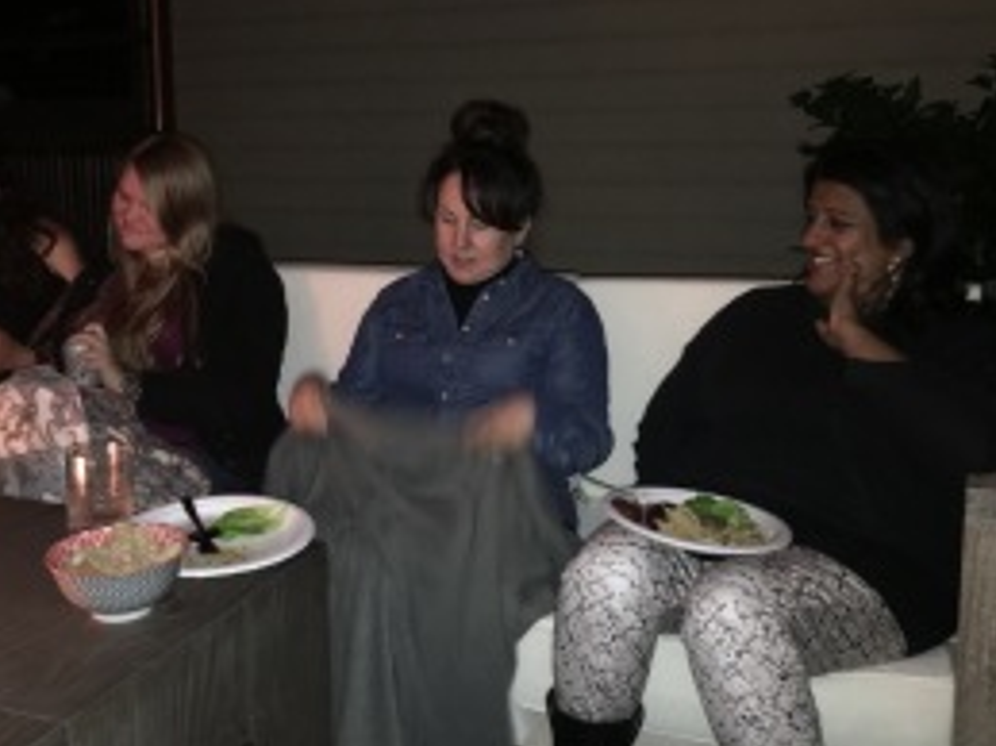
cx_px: 392
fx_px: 1179
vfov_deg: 35.0
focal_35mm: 41
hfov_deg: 45.5
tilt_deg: -8.6
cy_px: 319
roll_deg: +1.0
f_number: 2.2
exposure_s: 1/16
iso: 200
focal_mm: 4.15
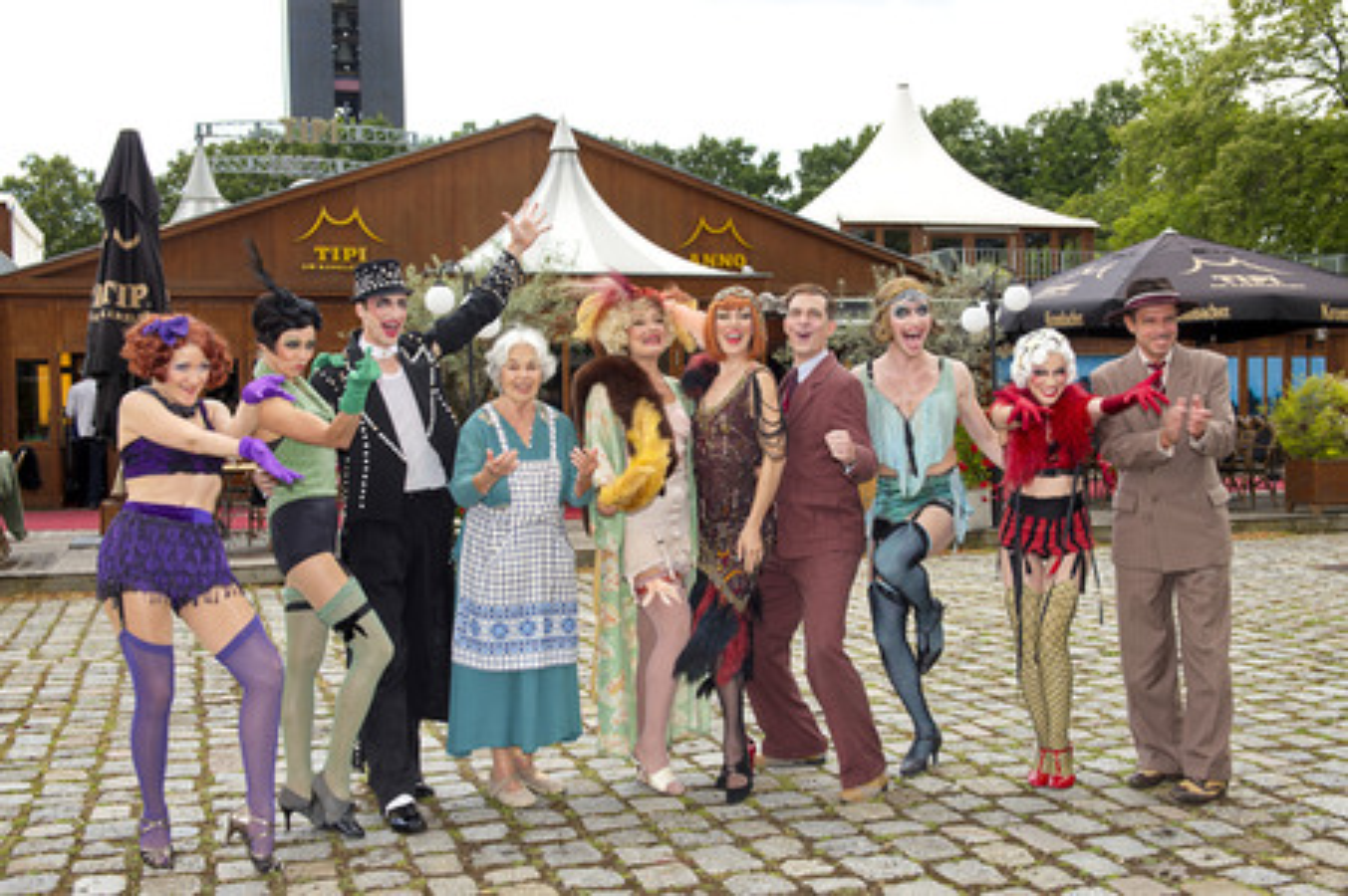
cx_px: 674
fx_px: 1310
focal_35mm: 35
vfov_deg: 37.8
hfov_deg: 54.5
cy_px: 448
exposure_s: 1/125
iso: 200
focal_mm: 35
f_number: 7.1
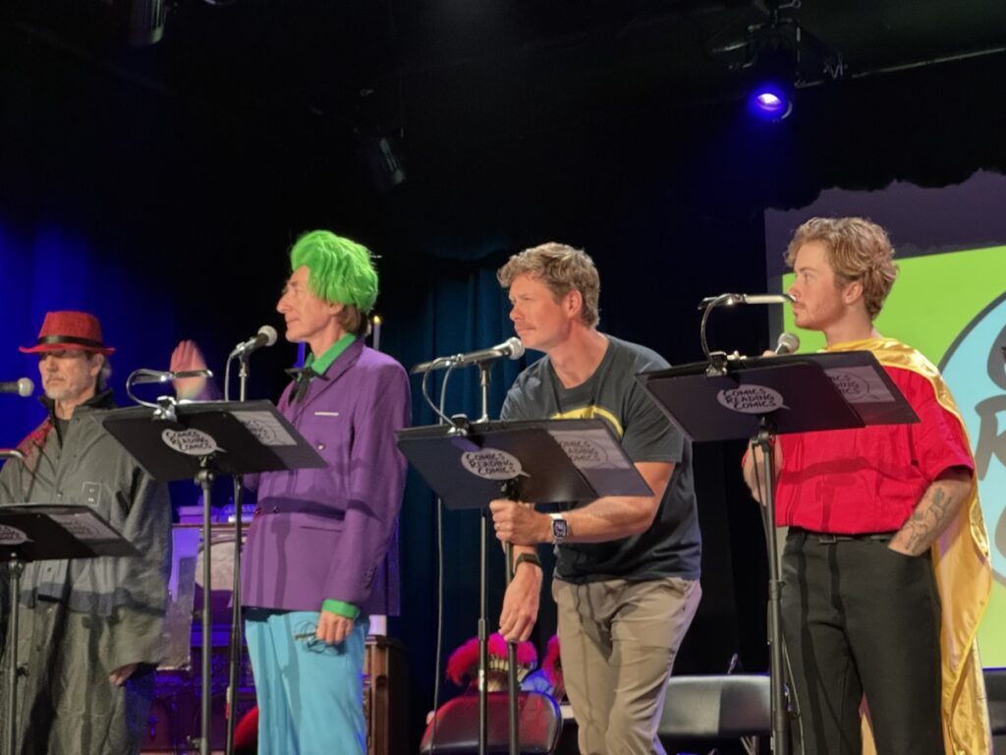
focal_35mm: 77
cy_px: 378
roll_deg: +0.3
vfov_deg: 19.1
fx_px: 2238
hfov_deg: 25.3
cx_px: 503
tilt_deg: +12.9
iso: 1600
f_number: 2.8
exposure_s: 1/21
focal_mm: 9
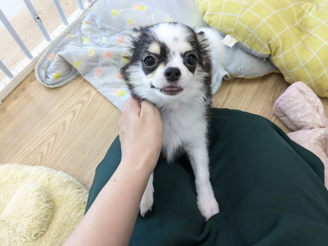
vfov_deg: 51.4
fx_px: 256
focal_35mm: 27
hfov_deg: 65.3
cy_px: 123
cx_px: 164
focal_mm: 4.38
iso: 134
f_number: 1.73
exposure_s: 1/99.9
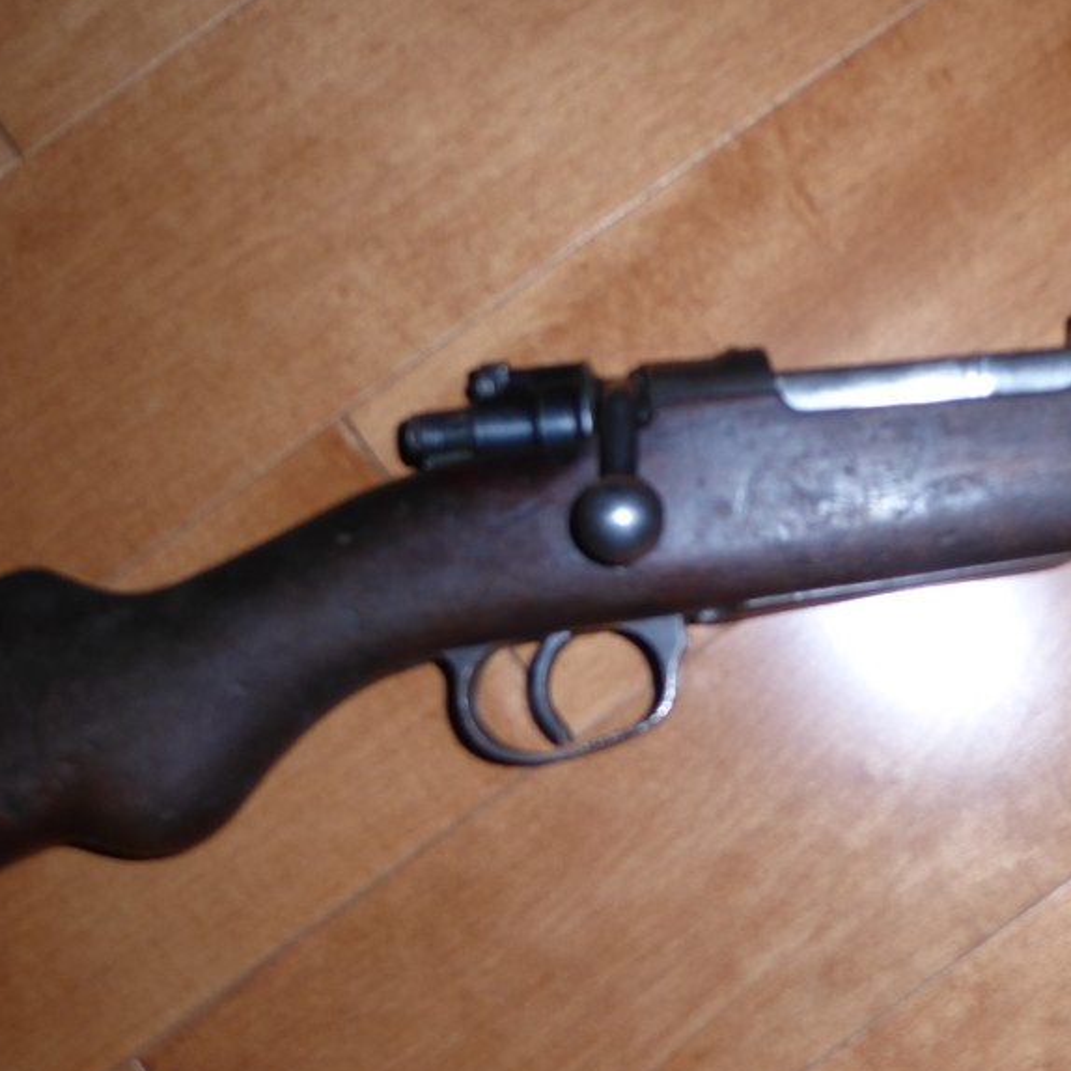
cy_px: 588
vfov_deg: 36.8
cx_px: 816
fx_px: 1610
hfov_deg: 35.9
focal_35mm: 46
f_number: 3.5
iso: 100
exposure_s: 1/400
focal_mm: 5
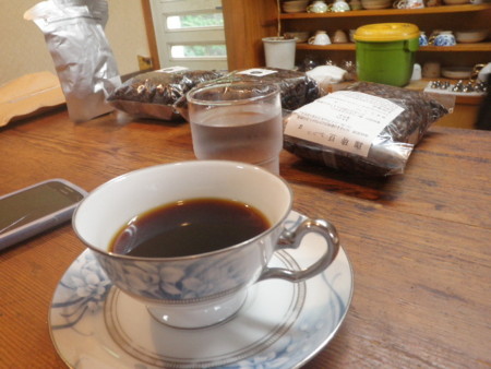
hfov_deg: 63.4
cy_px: 184
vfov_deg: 49.8
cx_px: 246
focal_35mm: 28
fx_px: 397
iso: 100
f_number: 3.5
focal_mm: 5
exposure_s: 1/10
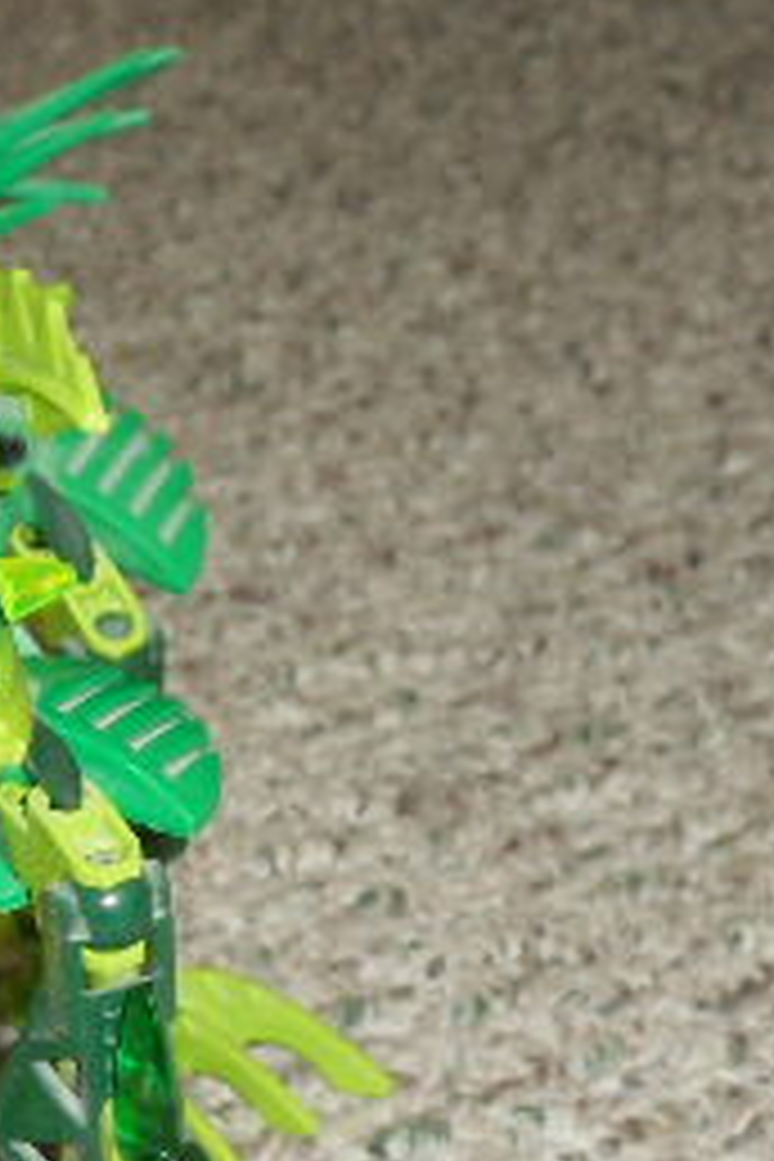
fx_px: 4418
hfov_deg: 9.8
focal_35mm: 137
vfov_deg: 14.9
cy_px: 846
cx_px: -202
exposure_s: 1/60
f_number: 3.8
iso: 200
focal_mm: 9.4
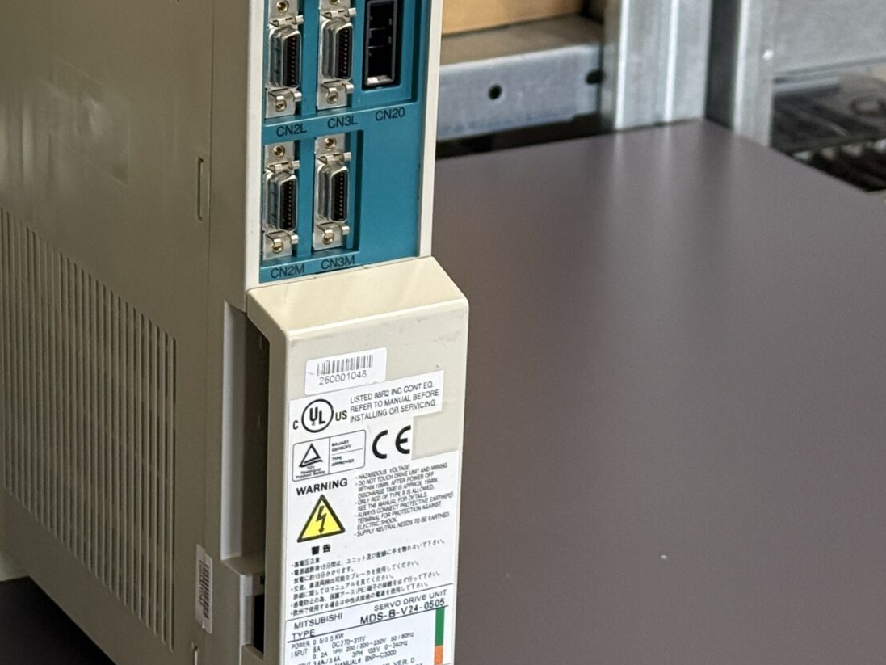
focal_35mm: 112
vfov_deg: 13.2
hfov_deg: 17.0
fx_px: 2867
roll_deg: +1.5
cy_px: 177
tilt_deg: -18.6
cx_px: -105
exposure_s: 1/50
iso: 200
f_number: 1.78
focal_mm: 6.76
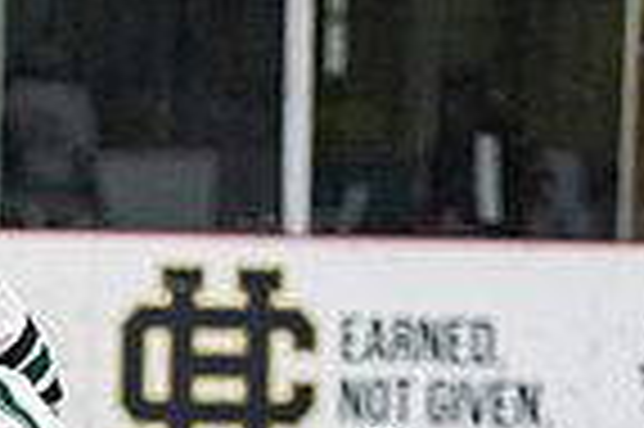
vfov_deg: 2.6
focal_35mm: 518
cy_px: 750
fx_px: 9256
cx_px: -104
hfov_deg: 4.0
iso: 2000
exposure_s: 1/640
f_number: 3.2
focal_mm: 92
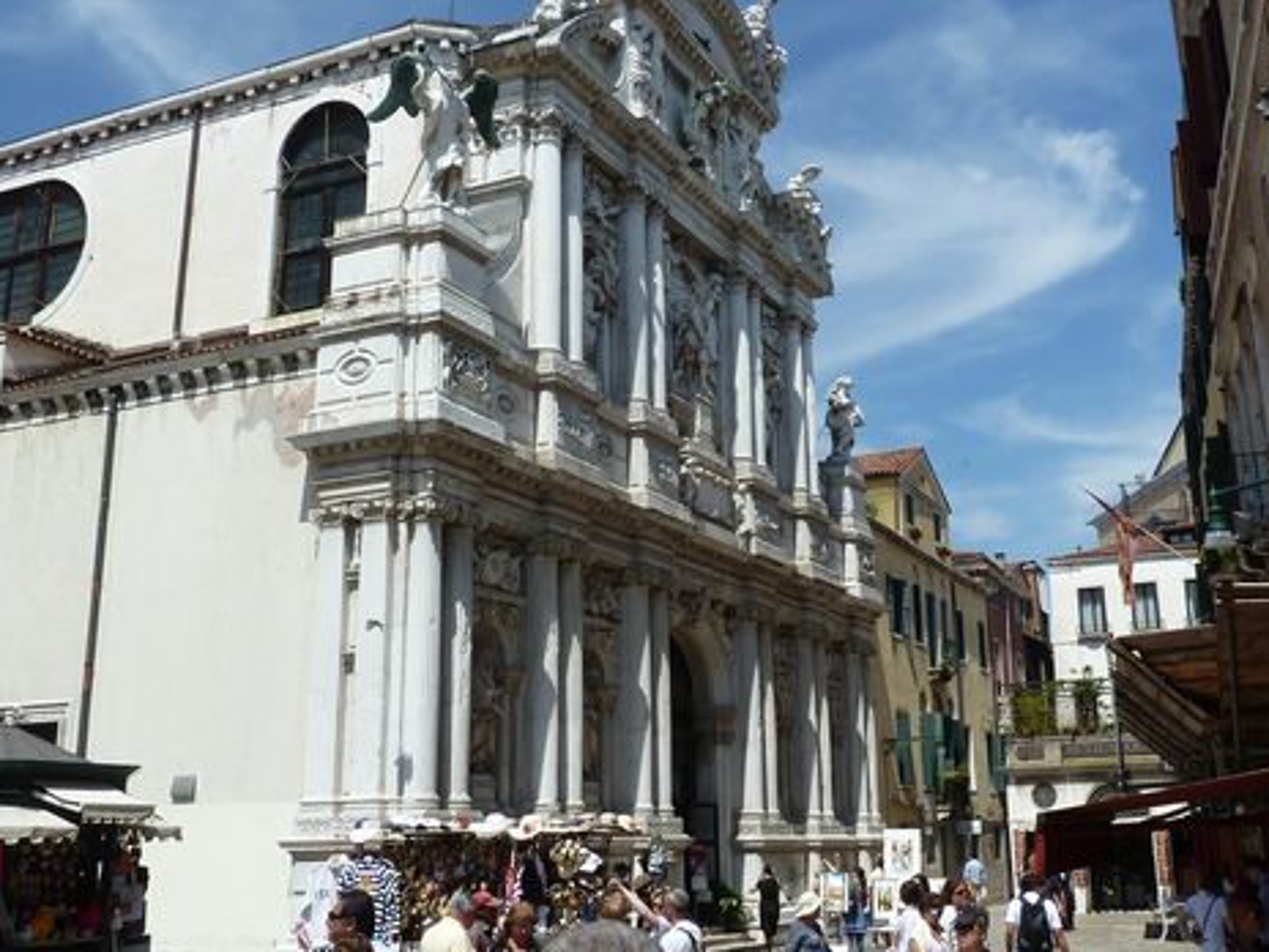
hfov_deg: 46.7
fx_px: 1466
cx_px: 714
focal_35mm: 40
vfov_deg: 35.9
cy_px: 435
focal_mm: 4.7
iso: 80
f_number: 5
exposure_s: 1/640
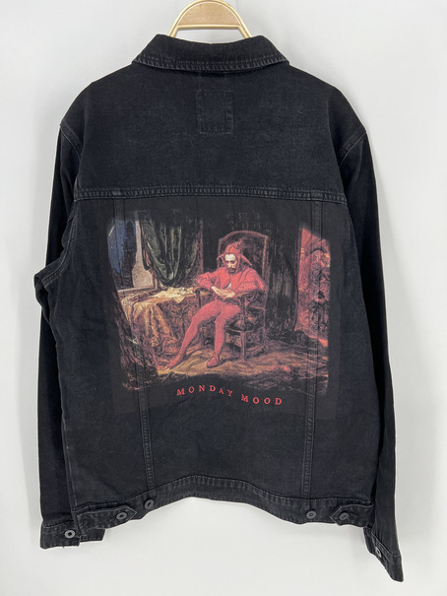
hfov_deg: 53.1
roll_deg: +1.7
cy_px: 298
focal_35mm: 26
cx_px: 224
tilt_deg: -12.0
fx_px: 447
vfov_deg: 67.3
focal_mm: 5.7
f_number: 1.5
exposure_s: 1/277
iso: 40
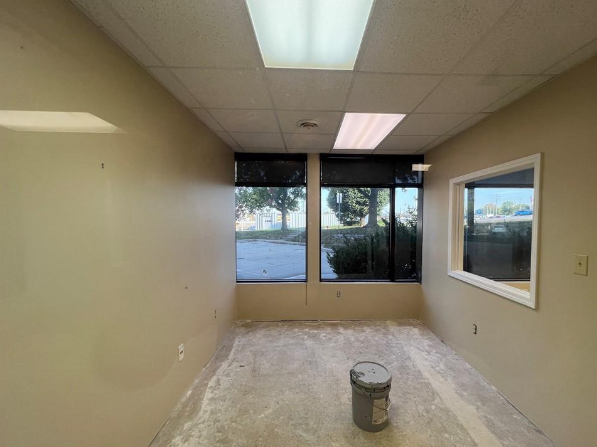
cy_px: 231
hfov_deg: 101.9
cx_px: 318
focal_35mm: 14
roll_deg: -1.0
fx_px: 241
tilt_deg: -3.2
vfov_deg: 85.6
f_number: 1.8
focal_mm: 1.57
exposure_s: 1/120
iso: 80
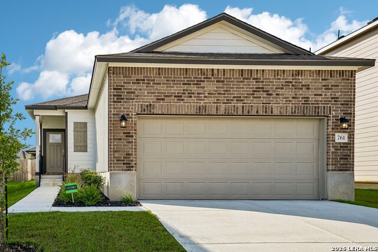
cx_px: 189
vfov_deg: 37.9
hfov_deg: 54.4
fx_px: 368
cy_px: 126
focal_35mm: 35
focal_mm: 35
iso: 200
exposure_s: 1/500
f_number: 8
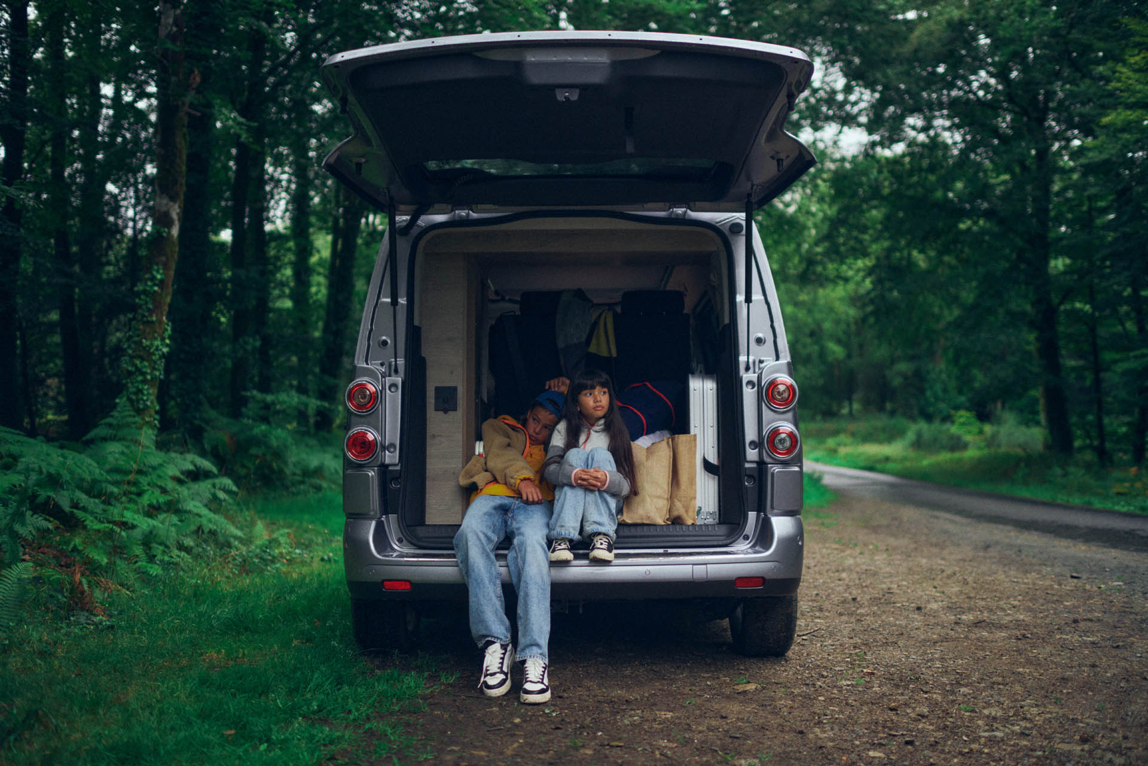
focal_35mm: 35
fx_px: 1116
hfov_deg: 54.4
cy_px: 383
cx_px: 574
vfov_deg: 37.9
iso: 640
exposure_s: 1/1600
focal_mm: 35
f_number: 1.4
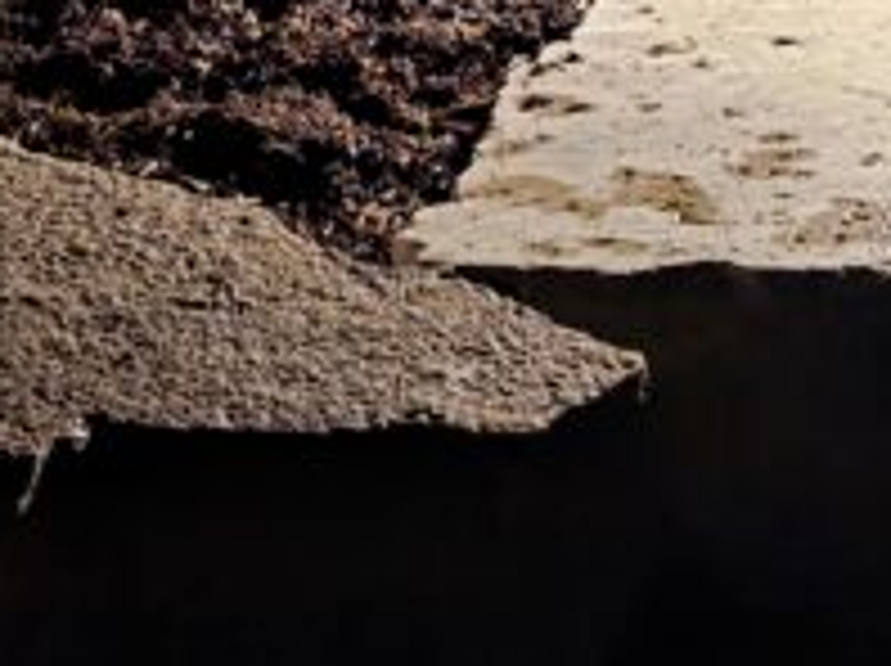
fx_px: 3059
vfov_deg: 11.9
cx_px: 266
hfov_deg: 16.5
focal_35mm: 119
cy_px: -324
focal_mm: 6.3
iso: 2500
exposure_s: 1/30
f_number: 1.7
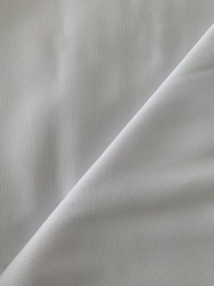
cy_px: 143
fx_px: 214
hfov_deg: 53.1
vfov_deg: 67.3
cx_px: 107
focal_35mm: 26
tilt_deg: -83.2
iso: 25
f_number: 1.8
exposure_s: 1/122
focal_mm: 4.25
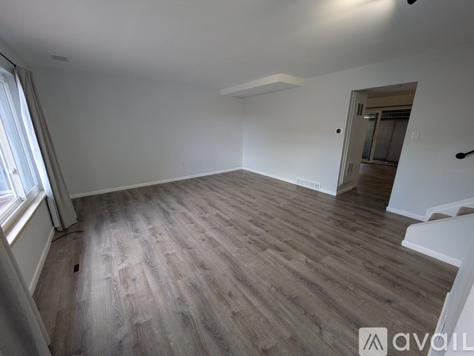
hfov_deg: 102.0
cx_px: 237
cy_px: 178
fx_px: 192
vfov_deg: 85.7
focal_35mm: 14
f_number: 2.2
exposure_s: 1/60
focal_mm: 1.83
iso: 56
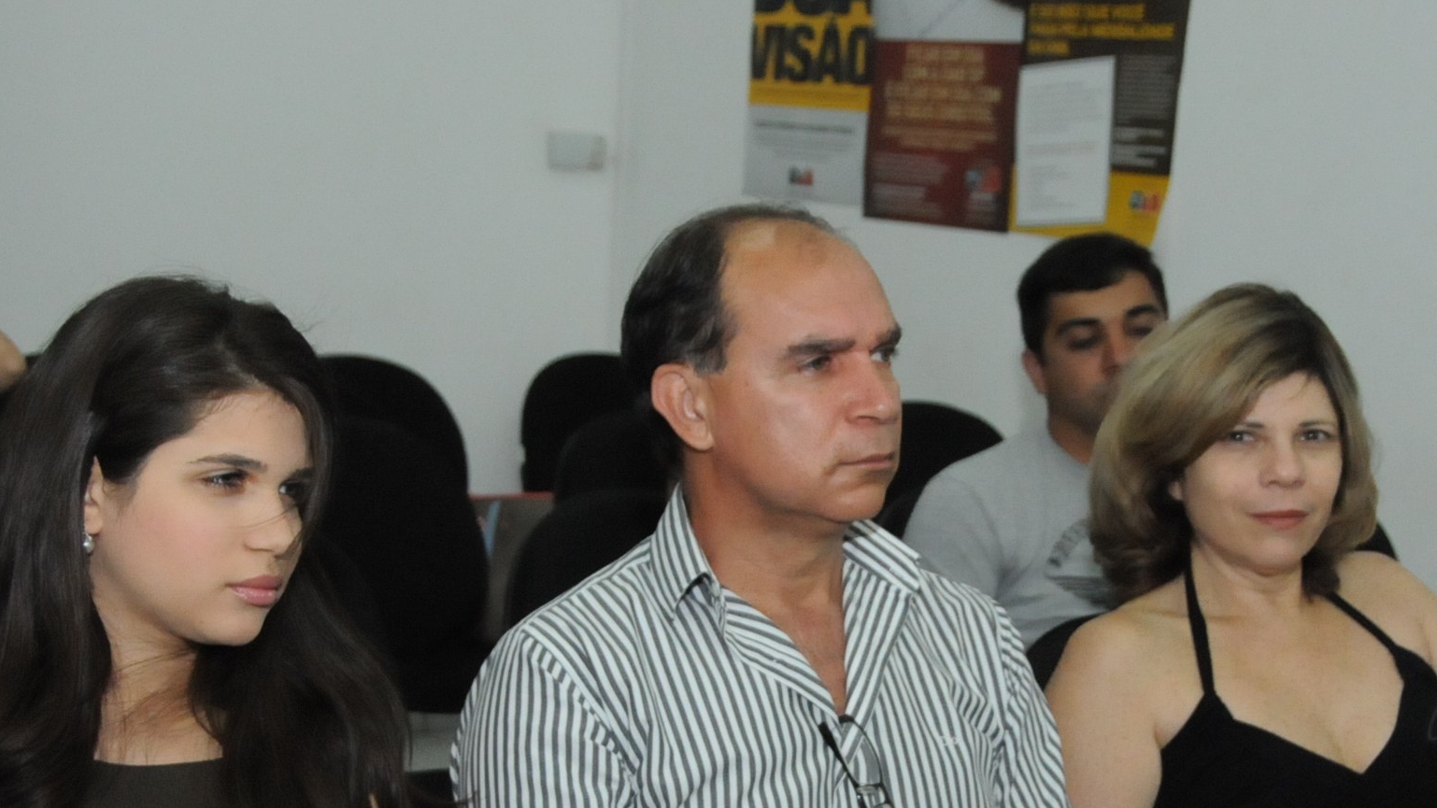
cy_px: 630
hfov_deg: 30.1
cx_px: 790
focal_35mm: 70
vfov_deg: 17.1
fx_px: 2667
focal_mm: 32
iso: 3200
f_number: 5
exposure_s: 1/250
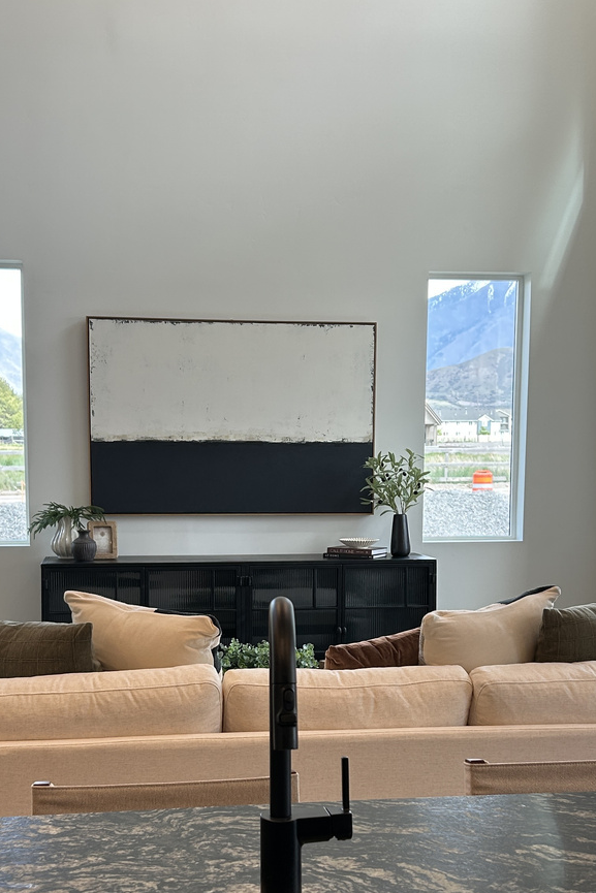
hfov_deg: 28.1
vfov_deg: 40.8
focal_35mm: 48
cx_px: 293
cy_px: 552
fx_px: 1191
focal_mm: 5.7
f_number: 1.5
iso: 40
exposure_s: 1/185
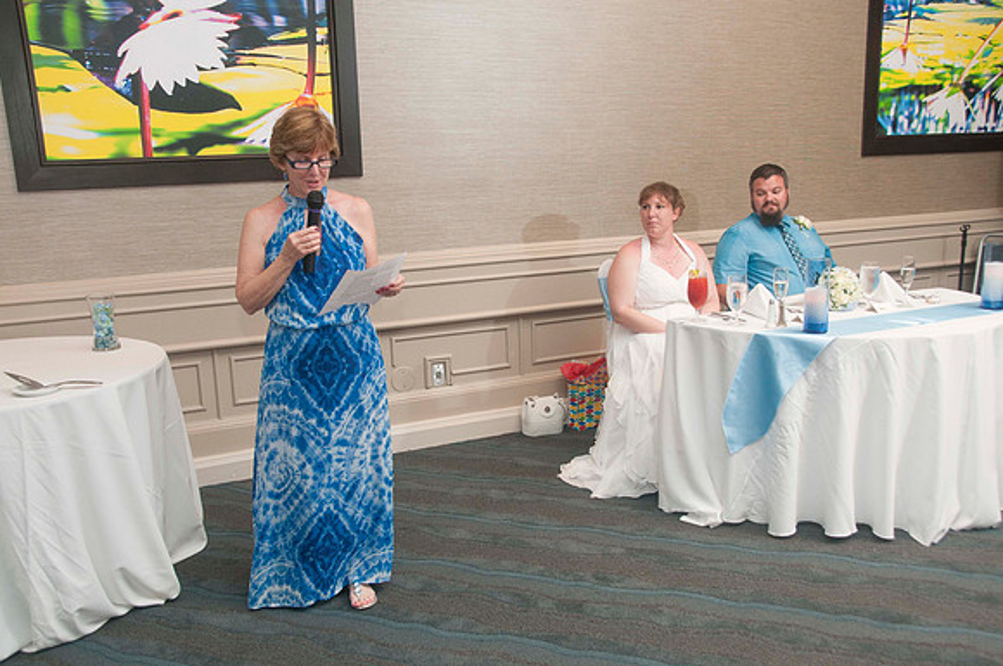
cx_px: 502
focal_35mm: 33
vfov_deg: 39.9
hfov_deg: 57.3
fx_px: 918
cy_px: 333
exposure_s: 1/60
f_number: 5.6
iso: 800
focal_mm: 22
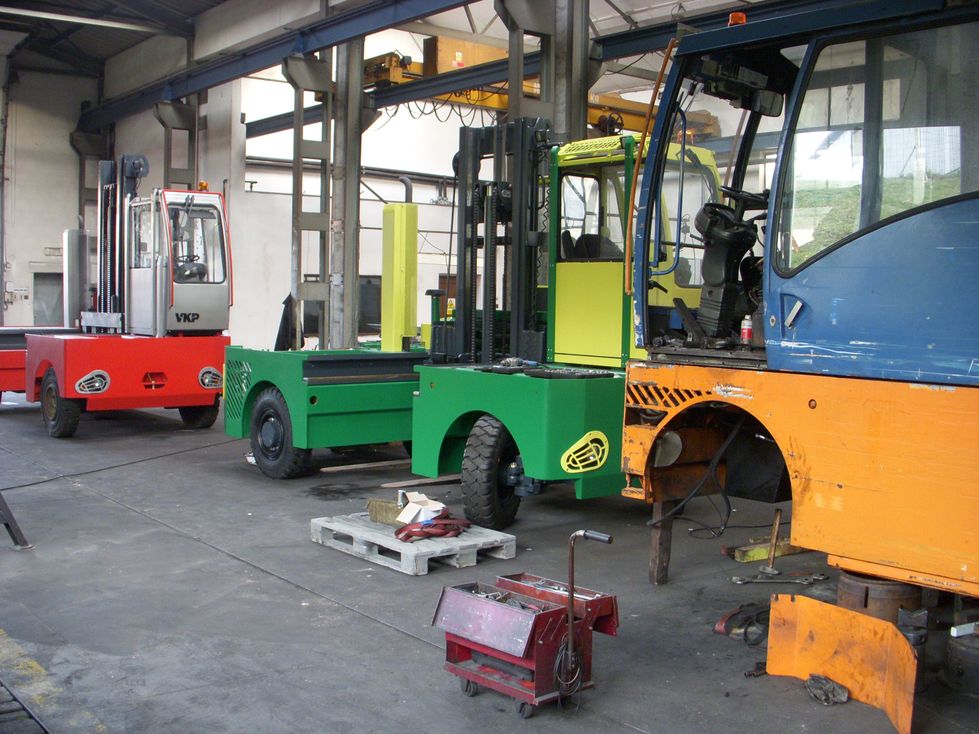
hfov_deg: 49.0
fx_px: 1075
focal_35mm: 38
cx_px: 490
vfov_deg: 37.7
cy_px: 367
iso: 250
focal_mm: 6.3
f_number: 3.3
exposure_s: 1/8
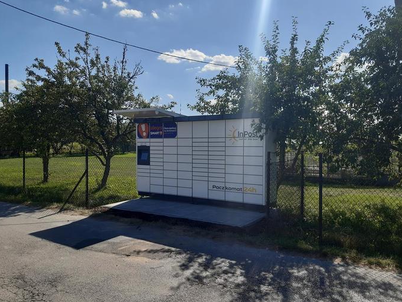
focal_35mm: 27
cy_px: 155
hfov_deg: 65.3
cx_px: 206
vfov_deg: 51.4
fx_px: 314
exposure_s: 1/2058
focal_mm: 3.92
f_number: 1.7
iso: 40
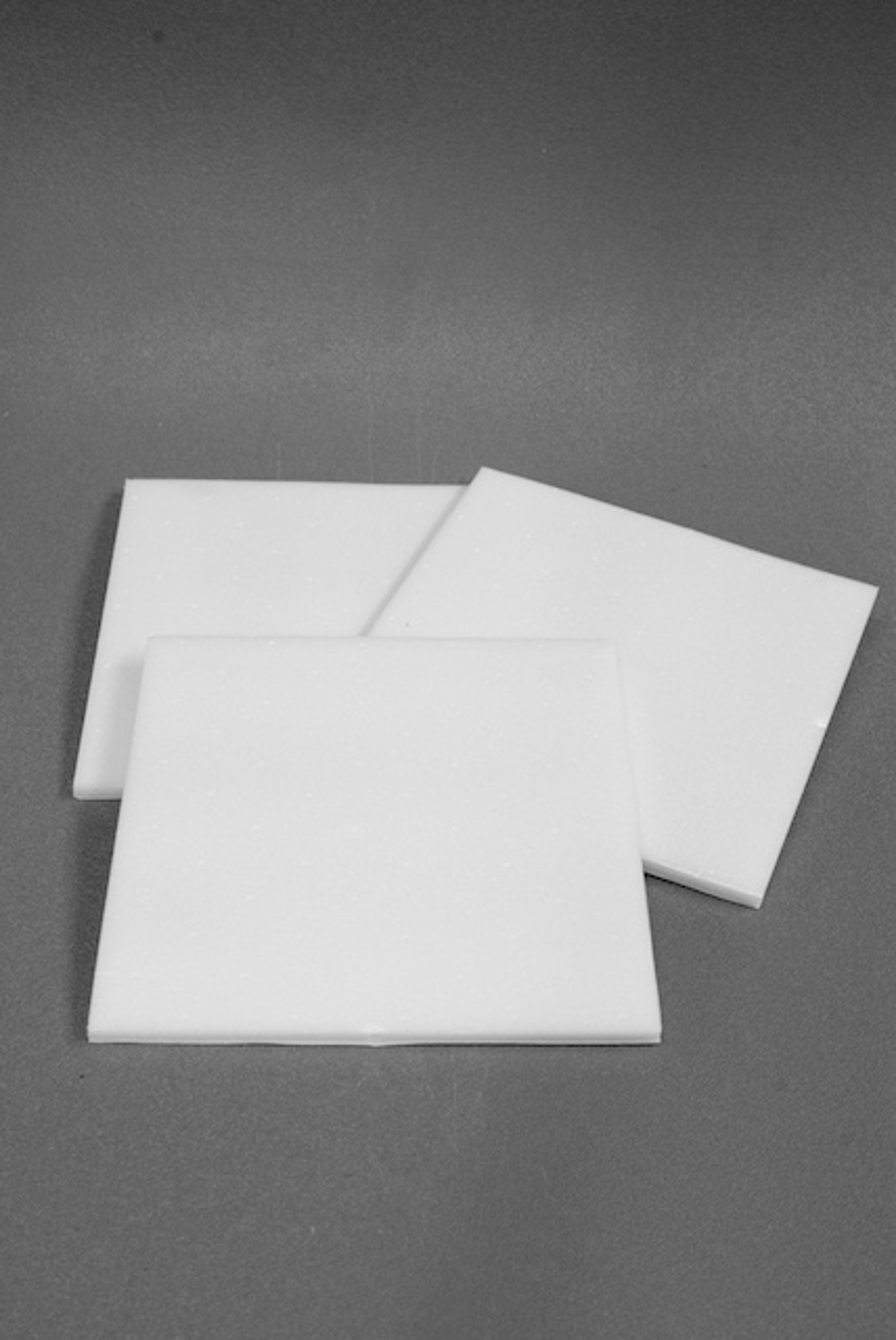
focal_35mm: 48
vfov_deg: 41.1
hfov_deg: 28.1
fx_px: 1788
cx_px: 448
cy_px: 670
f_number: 11
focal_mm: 32
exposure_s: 1/3
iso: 320
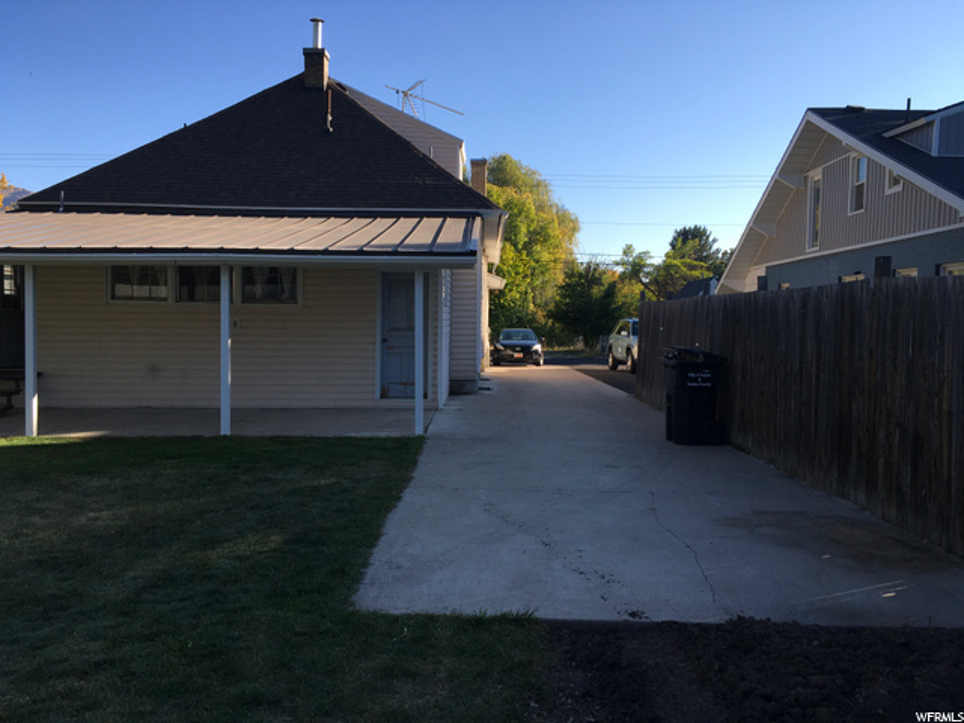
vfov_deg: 48.2
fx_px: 808
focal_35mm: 29
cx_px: 482
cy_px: 362
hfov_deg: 61.7
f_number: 2.2
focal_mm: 4.15
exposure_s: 1/739
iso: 25
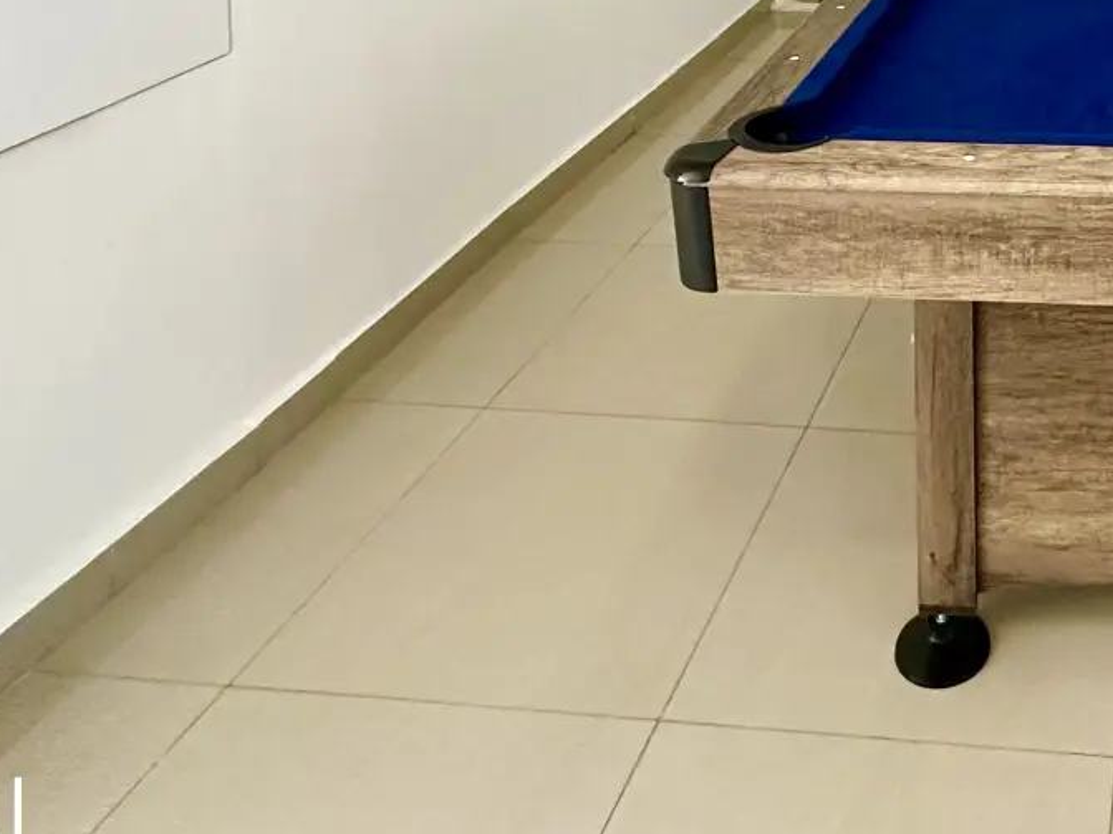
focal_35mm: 40
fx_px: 1286
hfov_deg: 41.1
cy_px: -304
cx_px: 1101
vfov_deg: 28.2
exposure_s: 1/99
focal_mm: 2.22
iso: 200
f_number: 2.2
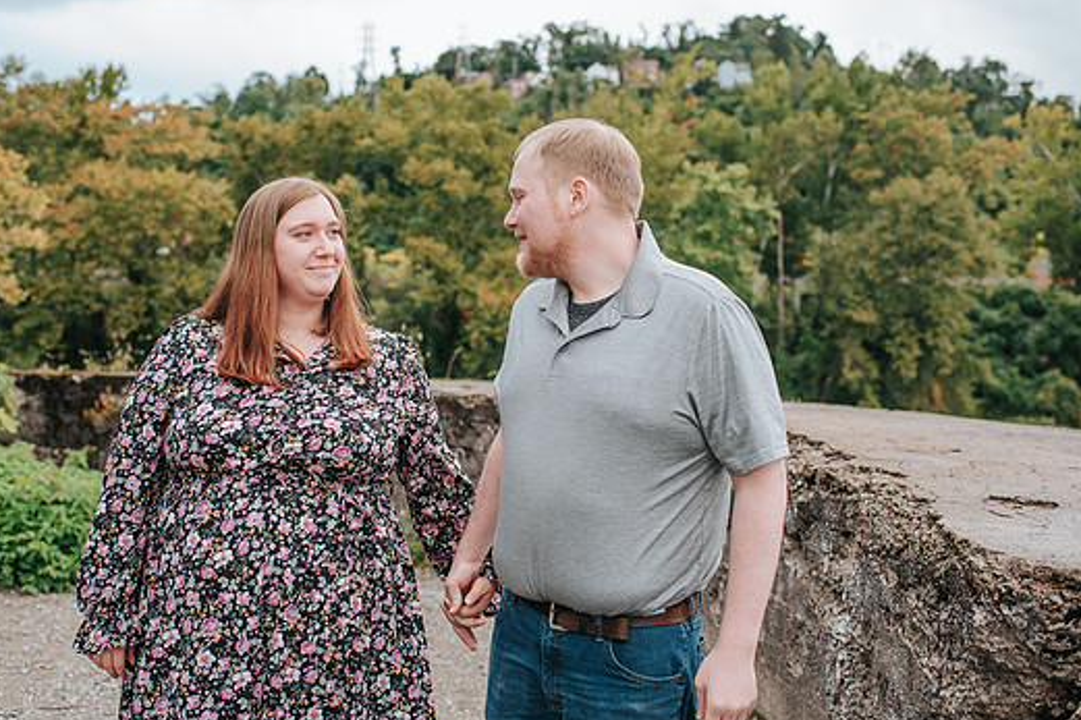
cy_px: 348
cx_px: 492
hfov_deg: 49.5
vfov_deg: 34.2
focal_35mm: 39
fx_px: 1171
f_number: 3.2
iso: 500
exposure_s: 1/320
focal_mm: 35
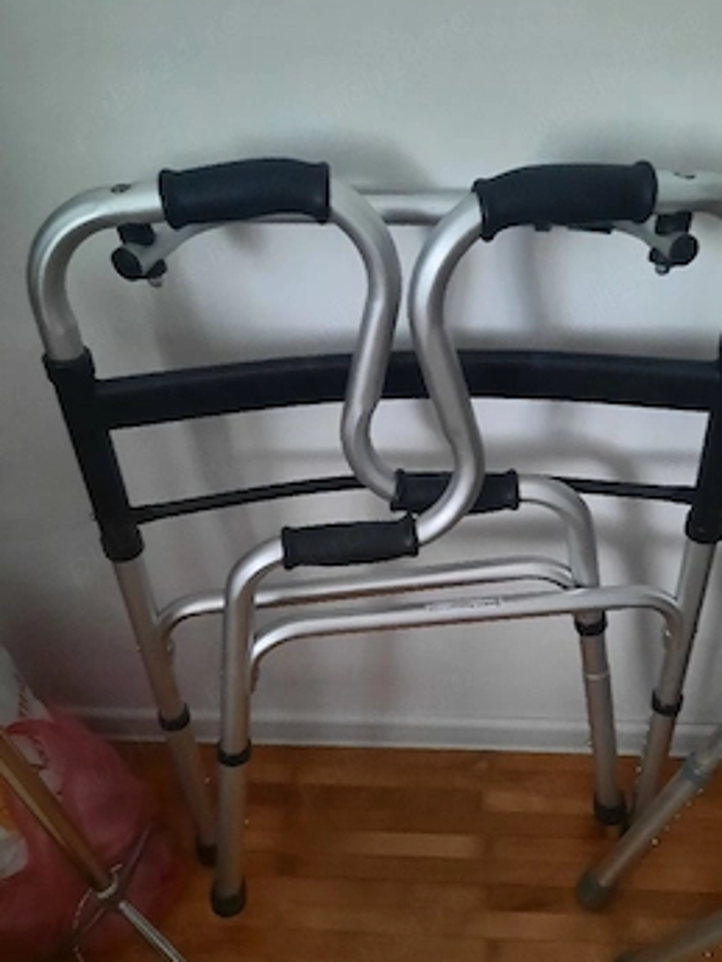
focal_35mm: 29
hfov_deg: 48.1
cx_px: 413
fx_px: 806
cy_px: 541
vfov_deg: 61.4
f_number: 2
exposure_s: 1/10
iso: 1000
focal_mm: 4.6
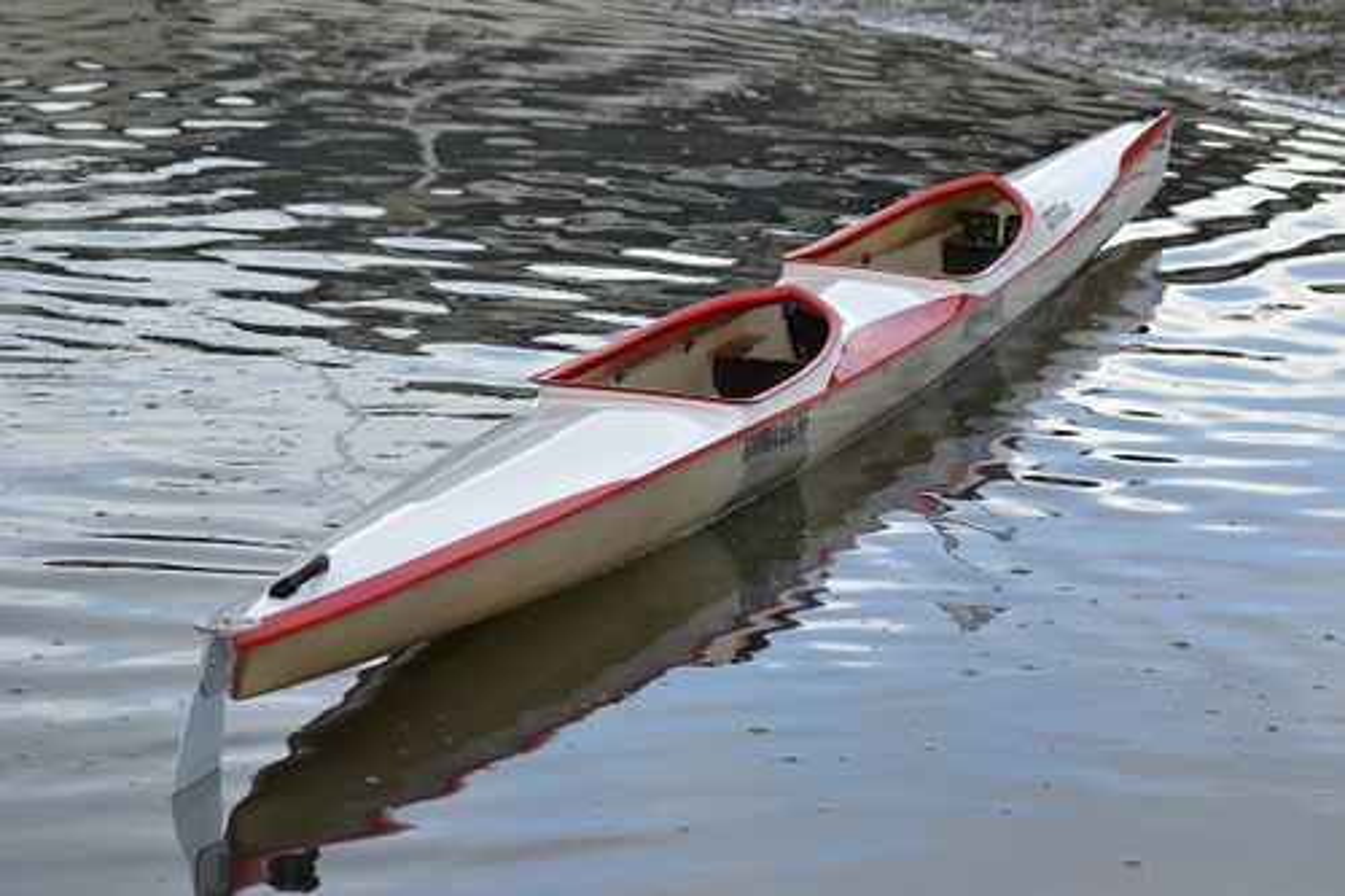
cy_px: 448
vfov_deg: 9.1
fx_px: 5602
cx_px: 672
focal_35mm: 150
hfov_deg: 13.7
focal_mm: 100
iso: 200
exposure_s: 1/500
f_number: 5.6
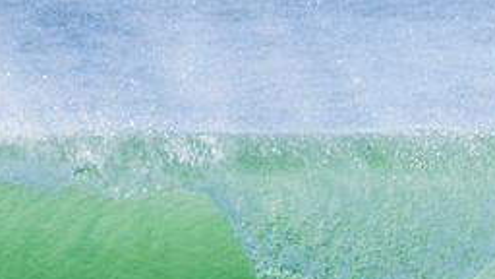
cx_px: 462
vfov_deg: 0.6
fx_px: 24899
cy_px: 357
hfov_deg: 1.1
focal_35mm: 1897
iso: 2200
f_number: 11
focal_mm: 800
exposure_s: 1/2000
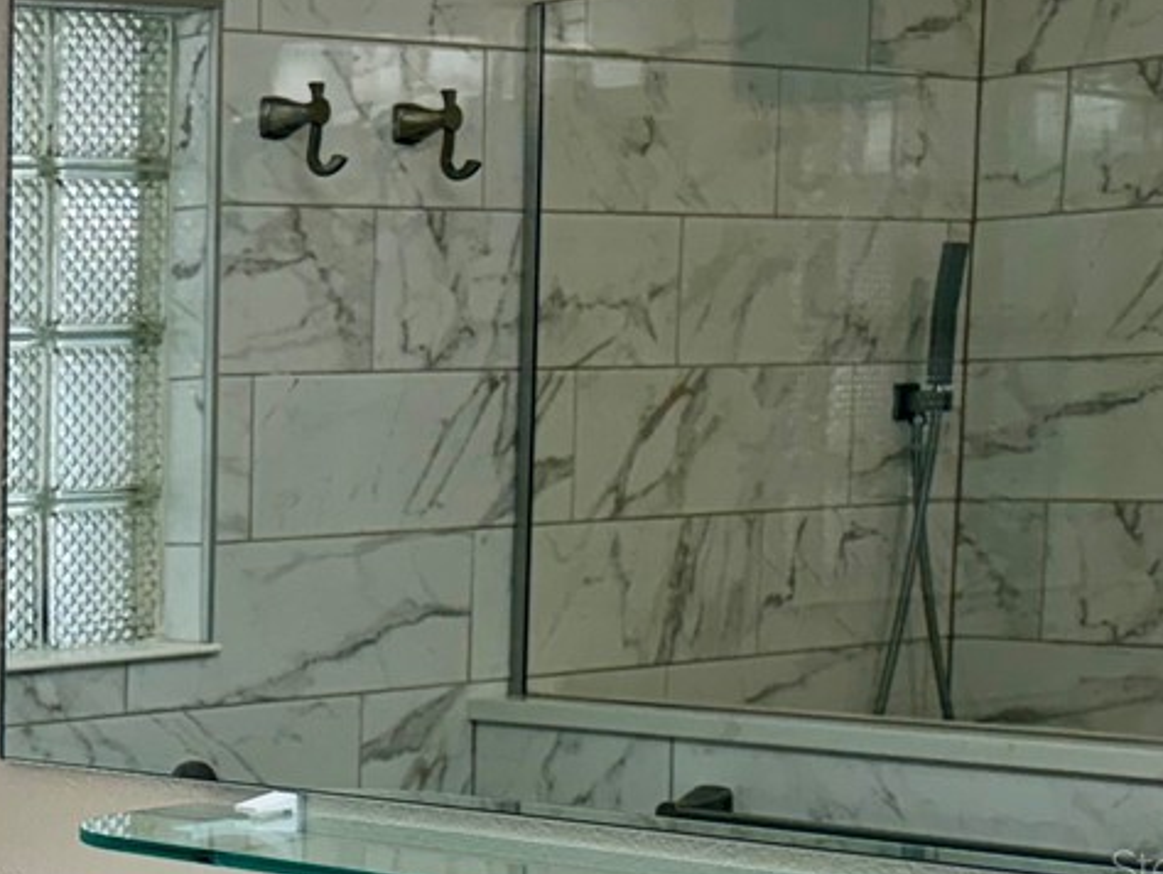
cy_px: 867
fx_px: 2723
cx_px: -621
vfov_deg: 17.8
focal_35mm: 81
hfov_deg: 20.4
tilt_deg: -9.0
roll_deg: +1.6
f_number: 1.78
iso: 64
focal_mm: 6.76
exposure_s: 1/148
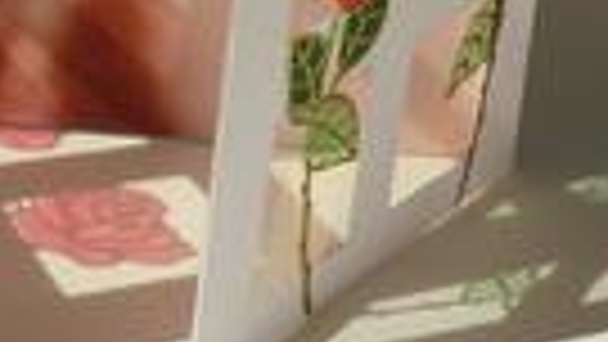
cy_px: -508
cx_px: 95
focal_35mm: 91
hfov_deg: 23.0
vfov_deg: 11.0
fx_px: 1467
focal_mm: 4.1
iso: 80
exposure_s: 1/640
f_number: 5.6
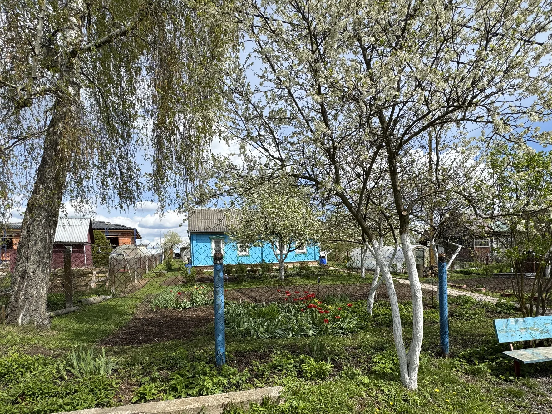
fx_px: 303
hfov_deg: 84.5
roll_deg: +2.6
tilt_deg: +0.6
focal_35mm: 19
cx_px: 297
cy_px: 263
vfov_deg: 67.4
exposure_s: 1/1323
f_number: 2.2
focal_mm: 2.22
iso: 50
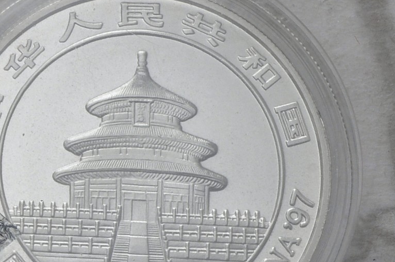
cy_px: 221
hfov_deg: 12.2
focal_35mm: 164
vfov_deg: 8.3
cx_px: -107
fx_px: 1796
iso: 400
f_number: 14
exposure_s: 1/250
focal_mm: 34
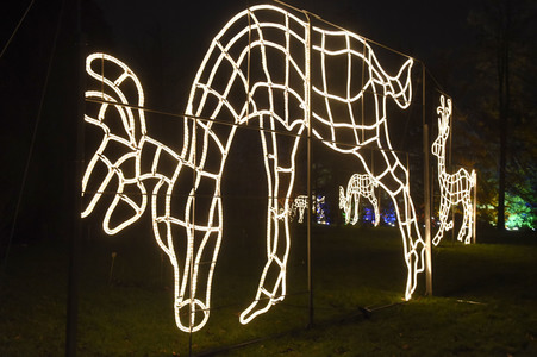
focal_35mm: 34
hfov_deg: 55.8
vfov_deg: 38.8
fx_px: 507
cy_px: 178
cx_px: 268
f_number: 5.6
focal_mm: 34
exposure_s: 1/25
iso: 3200
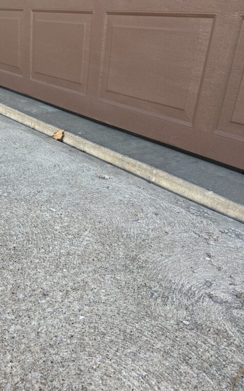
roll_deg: +1.1
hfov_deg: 32.6
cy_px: 196
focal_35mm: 37
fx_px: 394
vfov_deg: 52.7
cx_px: 21
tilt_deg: -26.6
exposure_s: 1/581
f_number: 1.5
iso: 50
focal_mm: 5.7
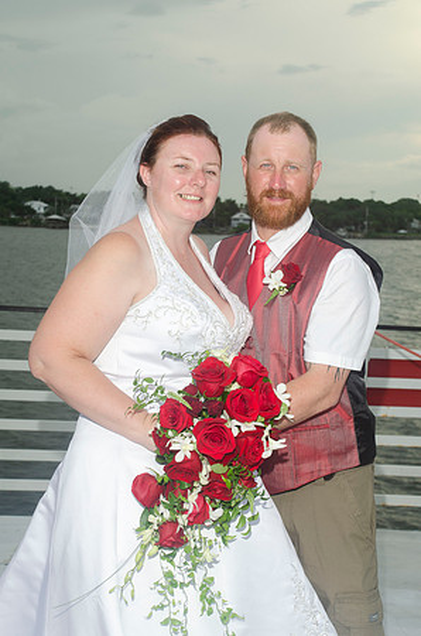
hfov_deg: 18.8
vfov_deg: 28.1
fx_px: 1269
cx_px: 210
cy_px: 318
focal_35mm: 72
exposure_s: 1/250
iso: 100
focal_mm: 48
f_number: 7.1
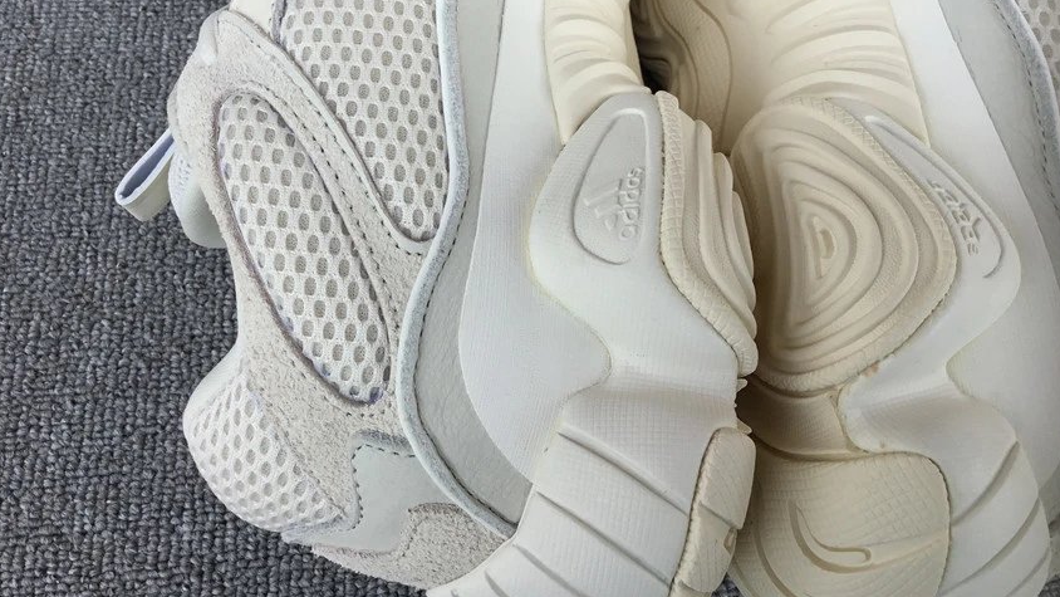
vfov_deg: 32.6
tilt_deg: -61.7
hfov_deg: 55.3
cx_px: 512
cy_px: 198
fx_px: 1012
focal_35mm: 36
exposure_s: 1/485
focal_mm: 3.3
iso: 25
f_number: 2.4
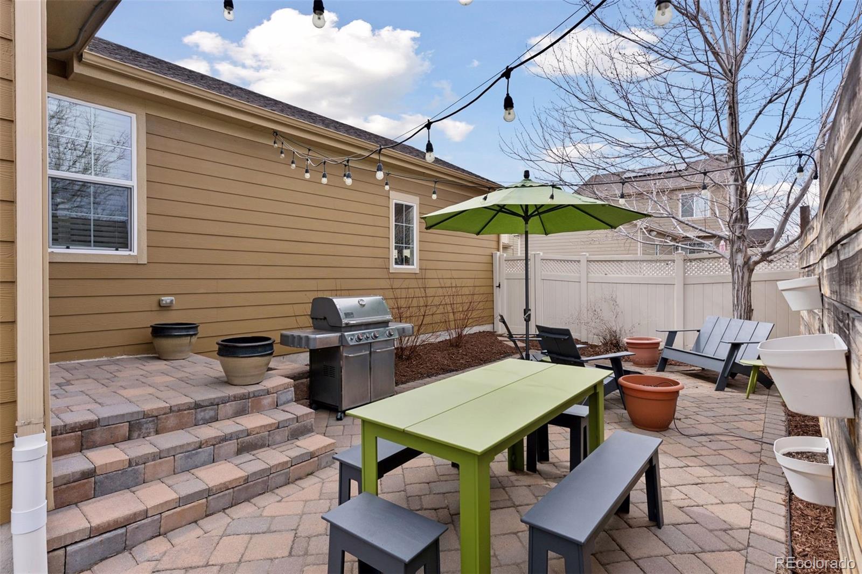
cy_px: 287
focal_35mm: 18
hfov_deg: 90.0
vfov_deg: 67.4
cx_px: 431
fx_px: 431
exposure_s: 1/500
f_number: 8
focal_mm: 18
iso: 400
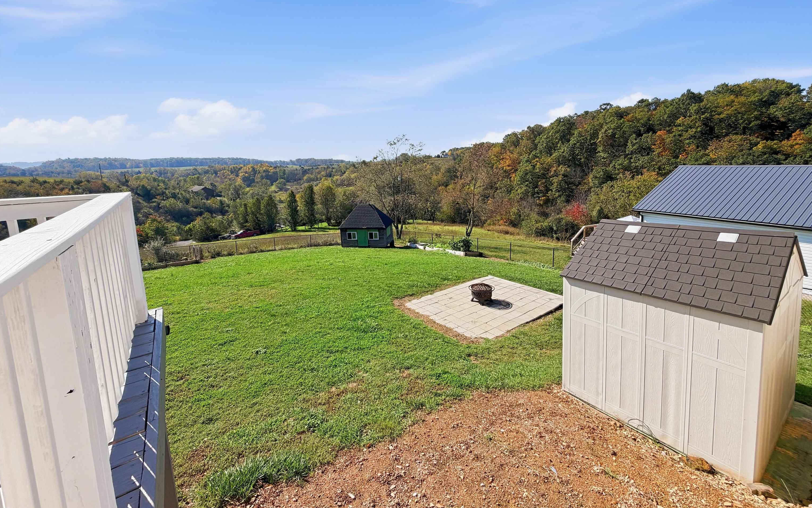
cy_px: 211
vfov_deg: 74.2
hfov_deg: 101.5
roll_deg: +1.2
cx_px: 409
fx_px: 332
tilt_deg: -7.8
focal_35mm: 15
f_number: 2.2
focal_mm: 2.2
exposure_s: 1/1259
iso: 20
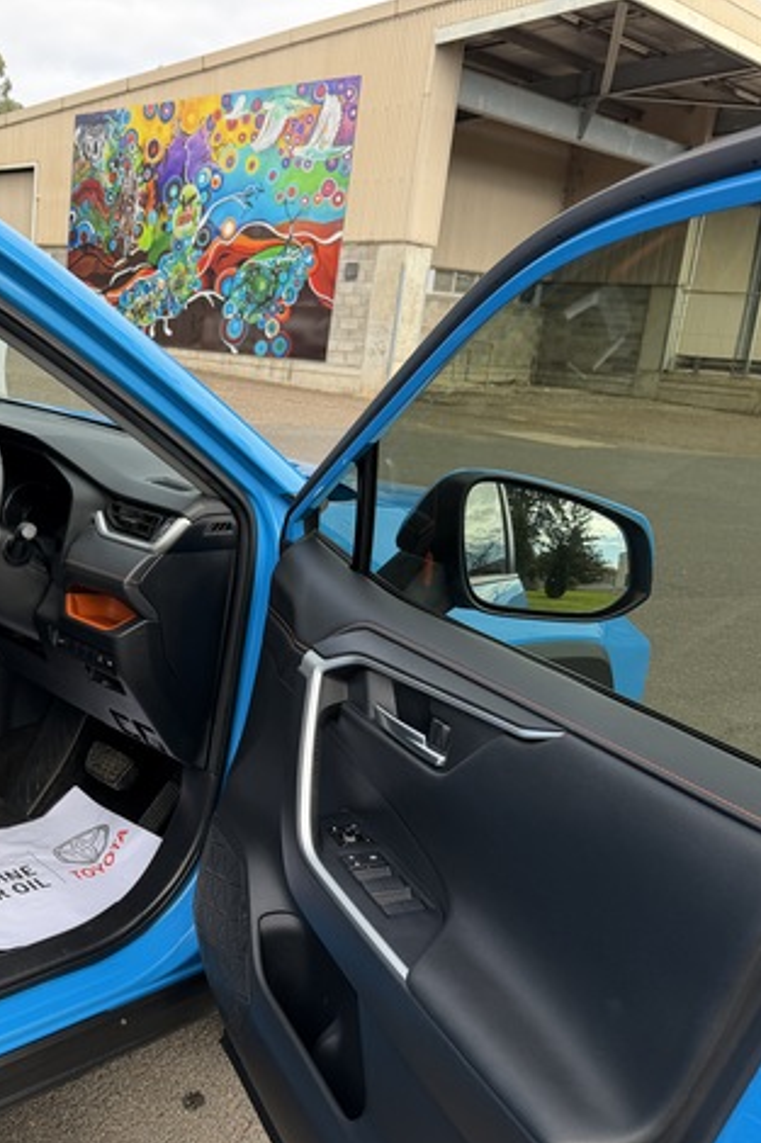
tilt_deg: -13.6
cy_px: 581
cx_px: 105
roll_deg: -3.7
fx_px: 1079
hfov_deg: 36.9
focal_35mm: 34
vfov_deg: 55.8
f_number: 1.78
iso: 100
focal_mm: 6.76
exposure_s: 1/1018
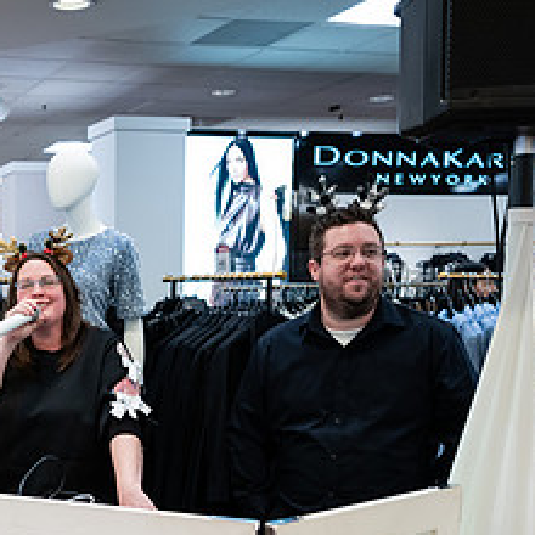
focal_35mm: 55
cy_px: 432
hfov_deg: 28.4
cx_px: -46
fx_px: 962
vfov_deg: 30.3
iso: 1000
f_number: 3.2
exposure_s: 1/160
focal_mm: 24
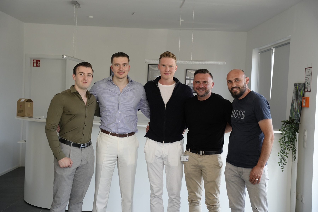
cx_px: 159
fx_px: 451
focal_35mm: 51
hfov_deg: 38.8
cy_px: 106
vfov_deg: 26.4
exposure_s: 1/160
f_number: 4
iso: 500
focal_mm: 51.1
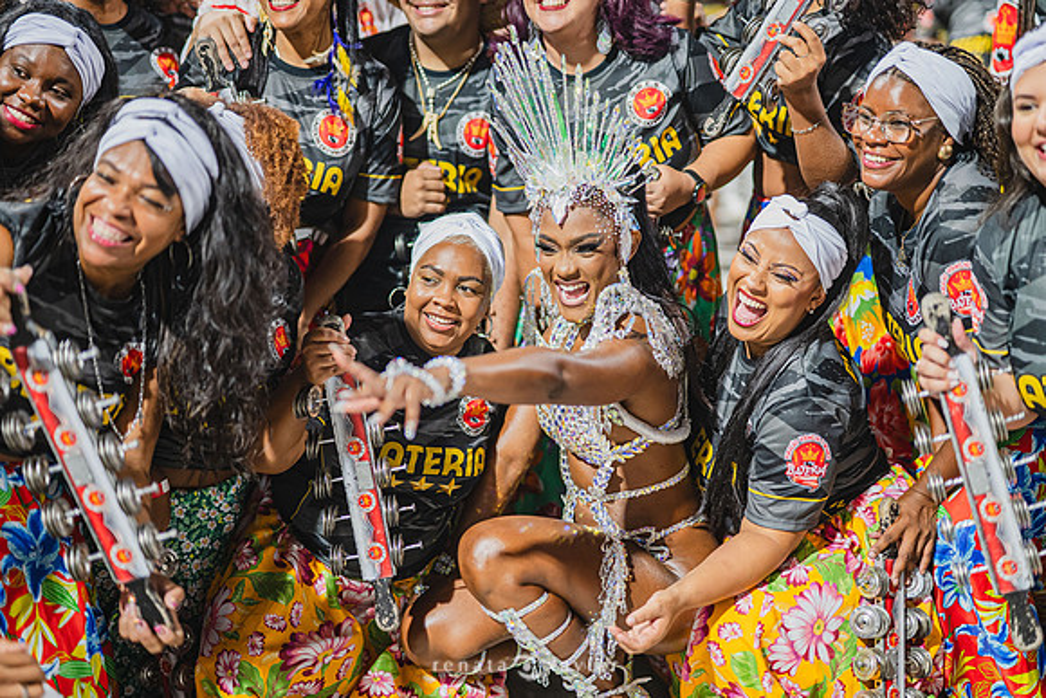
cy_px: 349
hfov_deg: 39.6
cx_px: 523
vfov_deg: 27.0
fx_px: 1453
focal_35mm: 50
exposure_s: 1/1000
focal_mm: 50
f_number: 1.2
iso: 1600
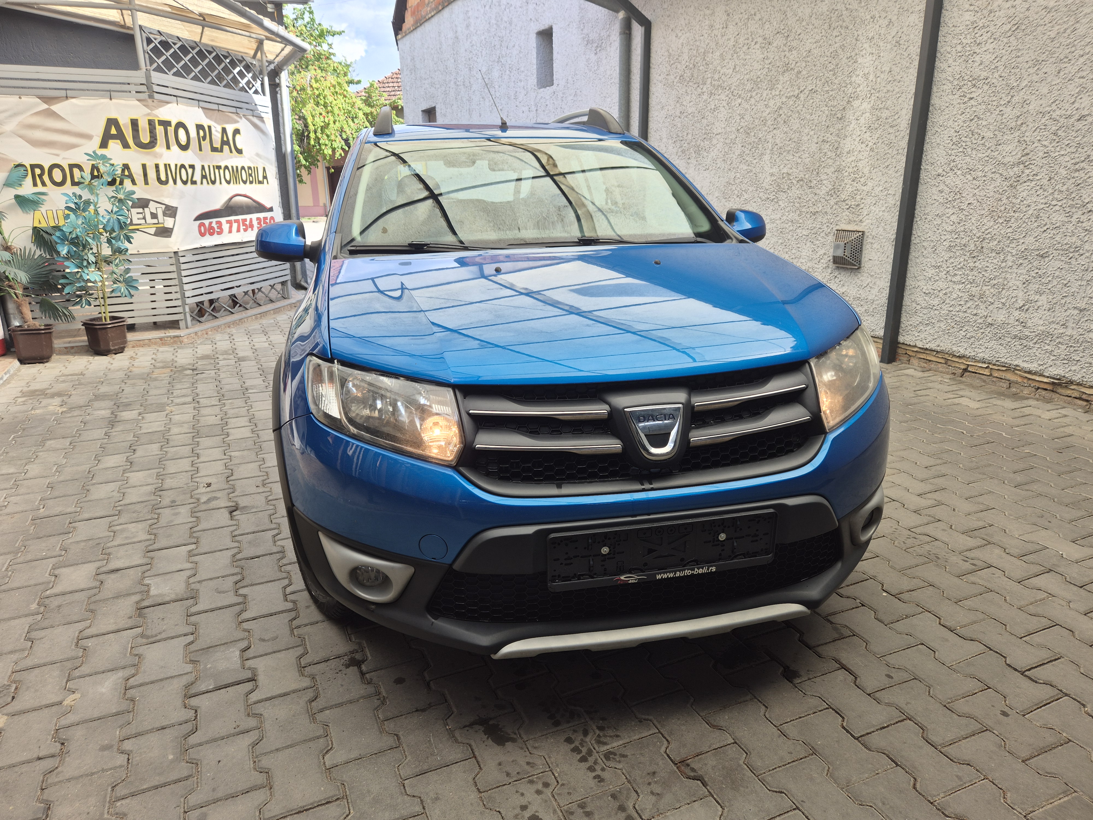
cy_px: 410
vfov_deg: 58.9
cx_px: 546
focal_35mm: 23
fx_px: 726
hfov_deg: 73.9
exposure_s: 1/265
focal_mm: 5.4
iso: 25
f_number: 1.8
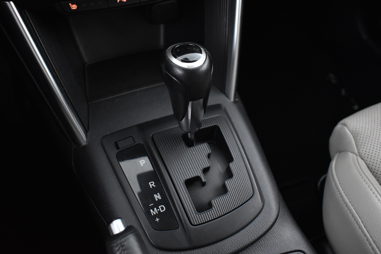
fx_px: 381
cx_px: 190
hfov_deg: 53.1
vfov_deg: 36.9
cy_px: 127
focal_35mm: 36
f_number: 3.8
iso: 3200
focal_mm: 24
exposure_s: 1/15
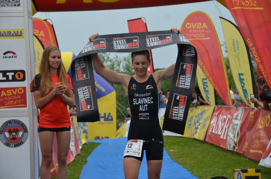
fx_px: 789
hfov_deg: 19.5
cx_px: 136
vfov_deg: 13.0
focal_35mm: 105
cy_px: 90
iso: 400
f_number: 5
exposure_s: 1/80
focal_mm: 70
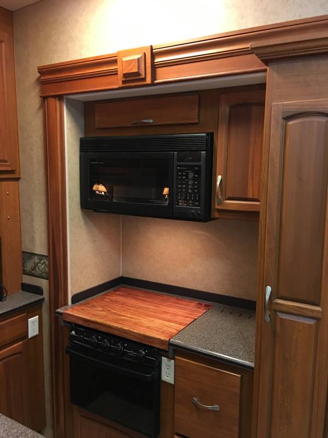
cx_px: 164
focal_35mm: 29
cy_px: 219
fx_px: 366
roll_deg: -0.6
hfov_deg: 48.2
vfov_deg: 61.7
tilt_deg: -7.3
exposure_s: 1/4
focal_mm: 4.15
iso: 64
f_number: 2.2
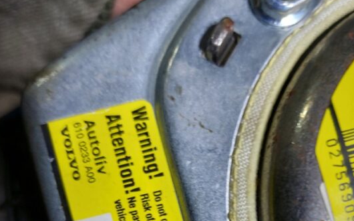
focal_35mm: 40
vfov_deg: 29.1
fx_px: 386
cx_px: 194
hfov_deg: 49.2
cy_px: 239
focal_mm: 5.23
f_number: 1.8
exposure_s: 1/50
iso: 50
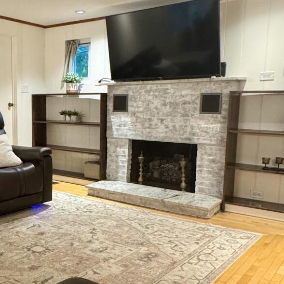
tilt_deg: -8.1
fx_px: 390
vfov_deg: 40.0
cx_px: 46
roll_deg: +0.1
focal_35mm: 42
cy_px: 154
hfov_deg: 38.1
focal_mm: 2.22
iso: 640
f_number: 2.2
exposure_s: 1/60
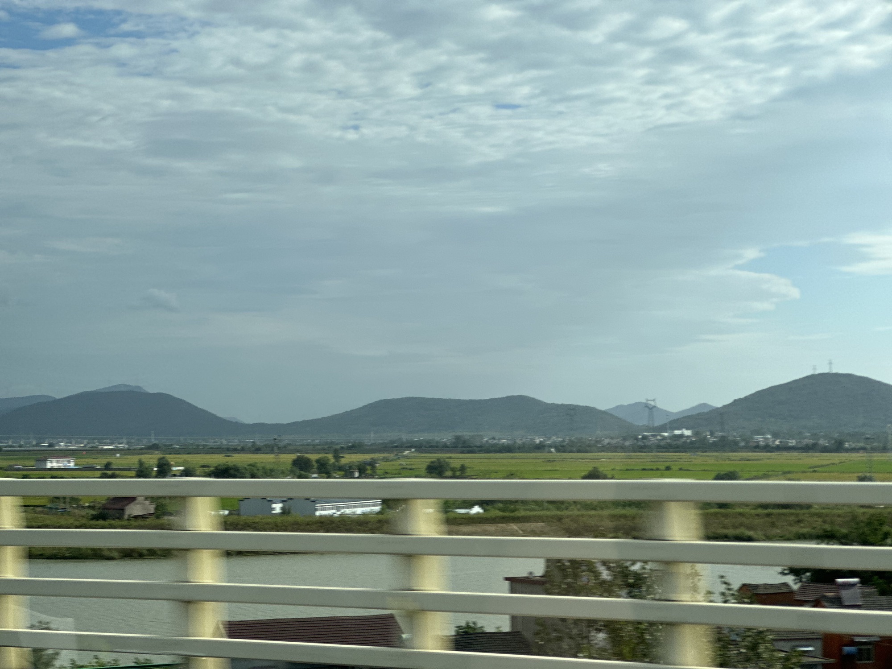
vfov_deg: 19.1
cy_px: 334
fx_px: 1984
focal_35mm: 77
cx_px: 446
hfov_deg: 25.3
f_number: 2.8
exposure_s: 1/229
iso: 25
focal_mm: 9
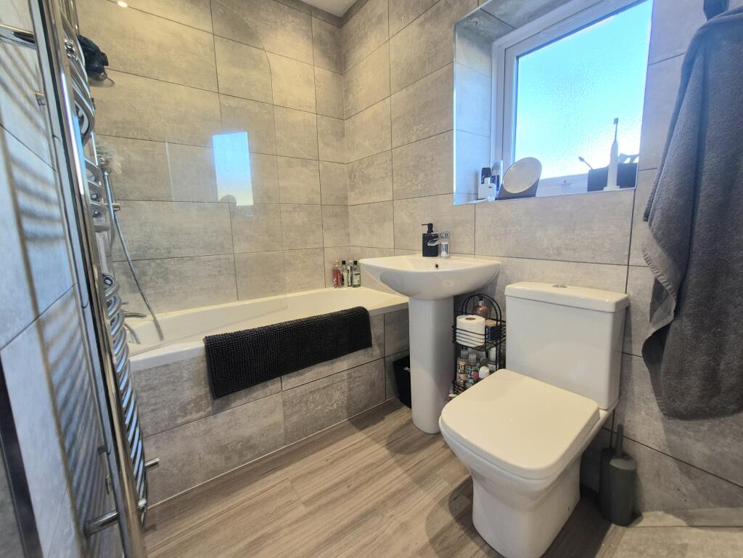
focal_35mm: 13
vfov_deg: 89.9
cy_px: 279
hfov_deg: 106.2
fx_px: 279
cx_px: 372
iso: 100
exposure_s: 1/50
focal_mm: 2.2
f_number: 2.2
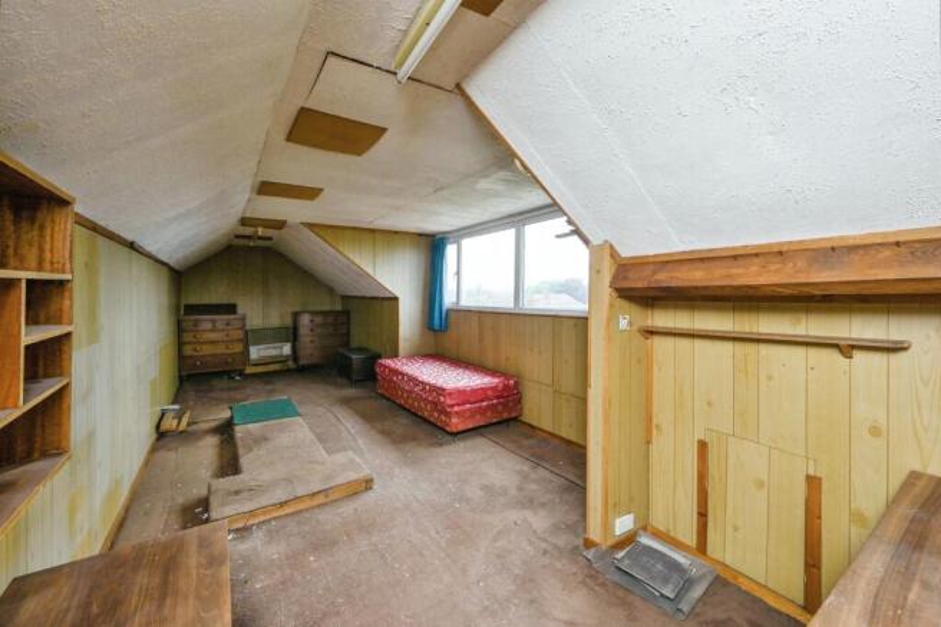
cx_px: 470
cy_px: 314
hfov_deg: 104.3
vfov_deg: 81.2
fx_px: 366
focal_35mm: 14
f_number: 8
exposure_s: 1/25
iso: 400
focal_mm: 14
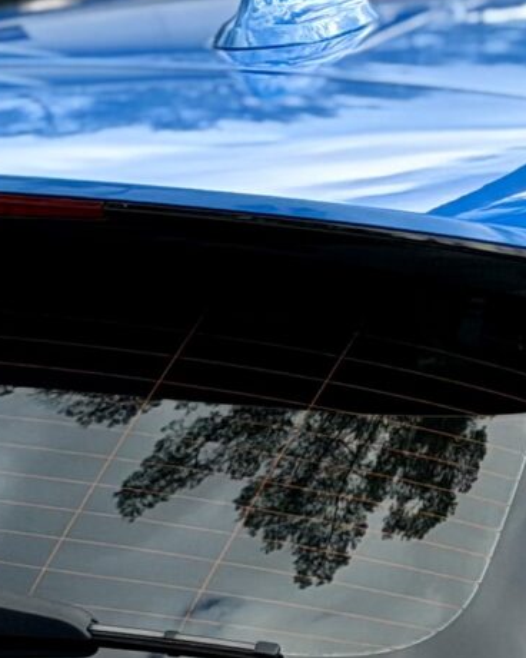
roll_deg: +0.6
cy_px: 941
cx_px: 643
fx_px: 5079
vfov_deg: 7.3
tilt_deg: -12.9
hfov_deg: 5.9
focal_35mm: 261
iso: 64
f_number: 1.78
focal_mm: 6.76
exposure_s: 1/490
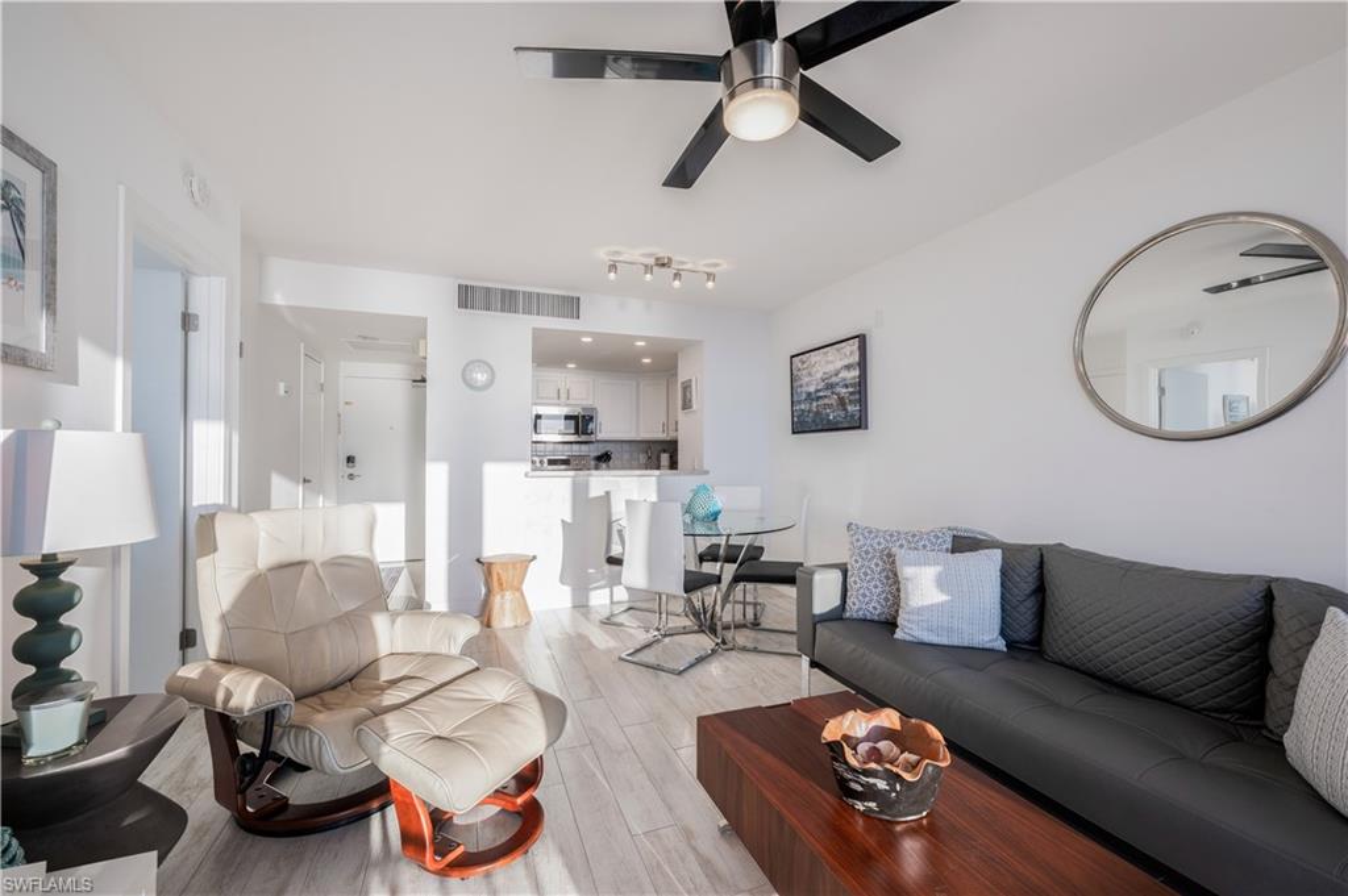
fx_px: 524
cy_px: 448
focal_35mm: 14
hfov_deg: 104.3
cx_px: 674
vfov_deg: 81.1
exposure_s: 1/50
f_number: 11
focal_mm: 14
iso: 125
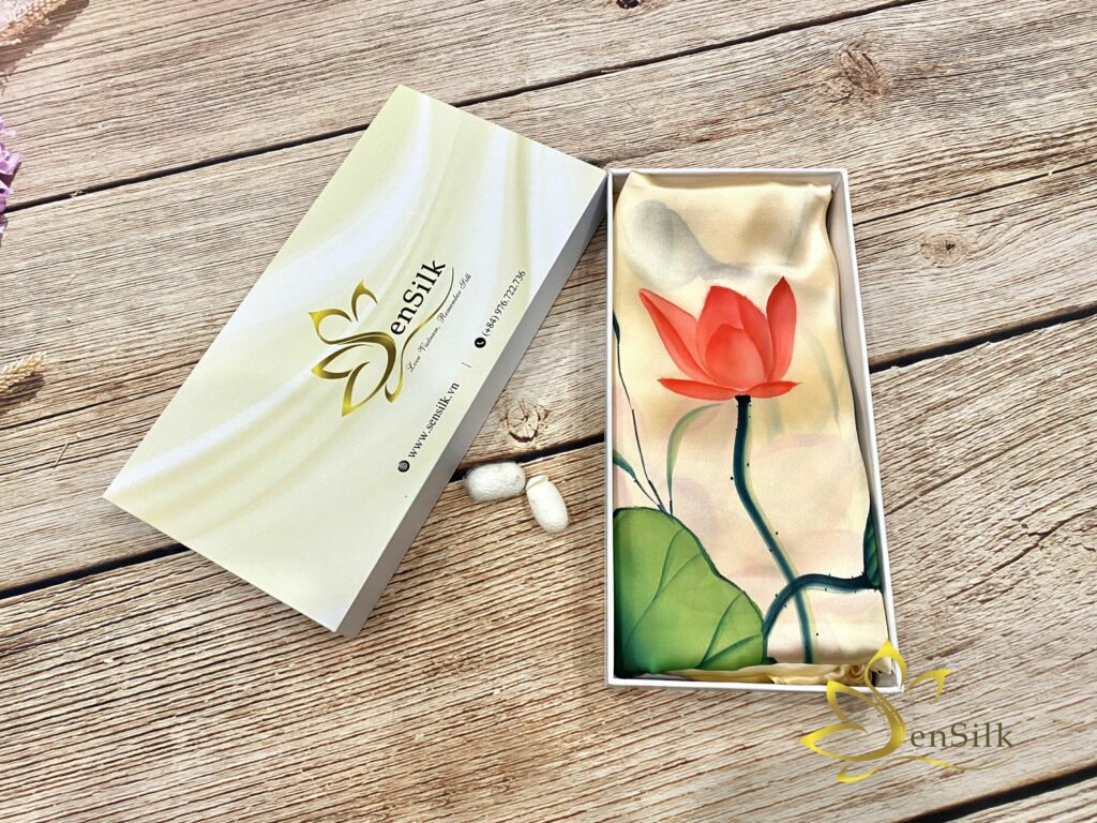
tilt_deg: -70.5
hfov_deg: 67.3
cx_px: 548
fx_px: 824
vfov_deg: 53.1
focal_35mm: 26
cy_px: 412
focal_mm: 4.25
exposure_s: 1/50
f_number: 1.8
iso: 80
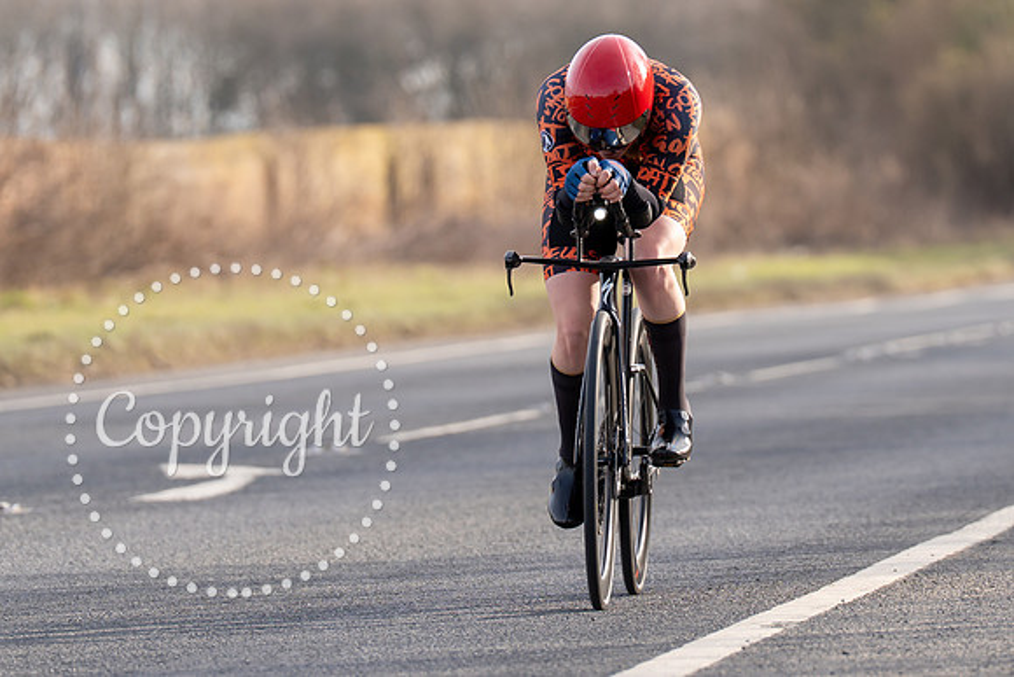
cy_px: 213
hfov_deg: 5.4
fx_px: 10833
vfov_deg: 3.6
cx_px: 641
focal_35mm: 385
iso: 160
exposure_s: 1/800
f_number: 4
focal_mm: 200
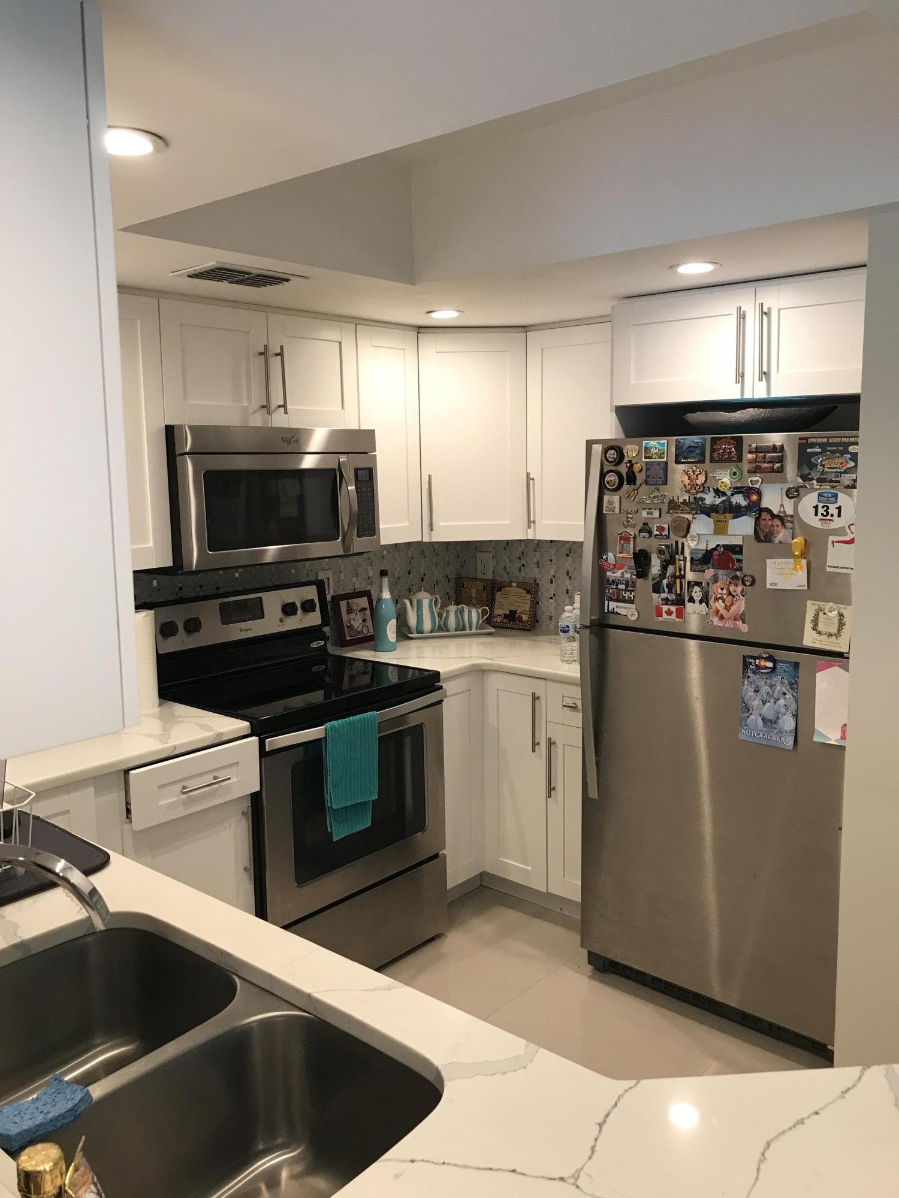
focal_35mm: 28
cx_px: 450
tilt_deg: -7.1
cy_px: 599
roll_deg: +1.5
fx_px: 970
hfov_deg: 49.7
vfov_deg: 63.4
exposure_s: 1/40
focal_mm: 3.99
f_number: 1.8
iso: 25
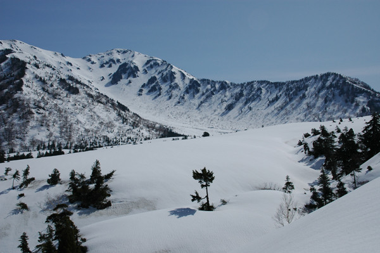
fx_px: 506
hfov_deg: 41.1
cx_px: 190
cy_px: 126
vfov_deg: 28.0
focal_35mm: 48
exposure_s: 1/400
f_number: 11
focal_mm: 32
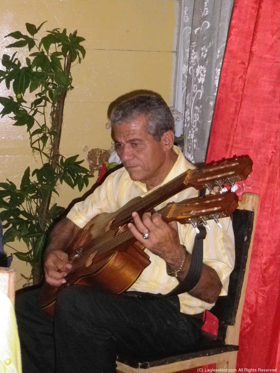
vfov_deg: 27.4
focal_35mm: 71
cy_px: 186
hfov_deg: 20.7
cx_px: 140
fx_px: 766
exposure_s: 1/60
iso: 800
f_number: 4.9
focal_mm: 12.5
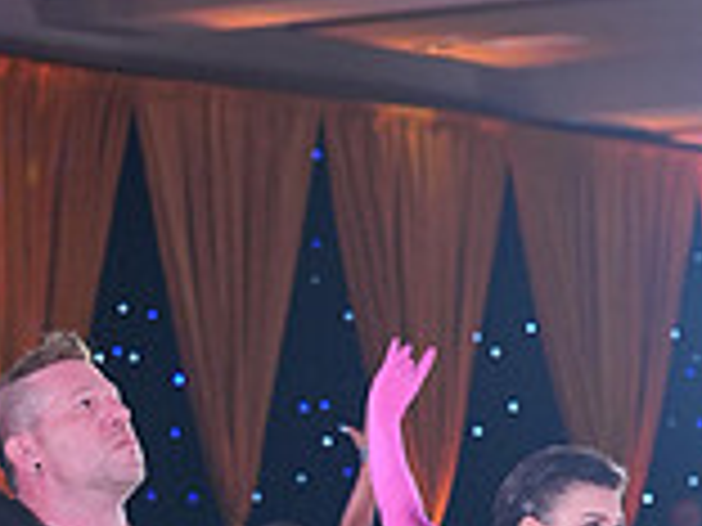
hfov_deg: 8.4
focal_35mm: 236
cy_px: 832
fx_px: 4786
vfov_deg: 6.2
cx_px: 308
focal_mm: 66
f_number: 4
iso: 2000
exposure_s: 1/400
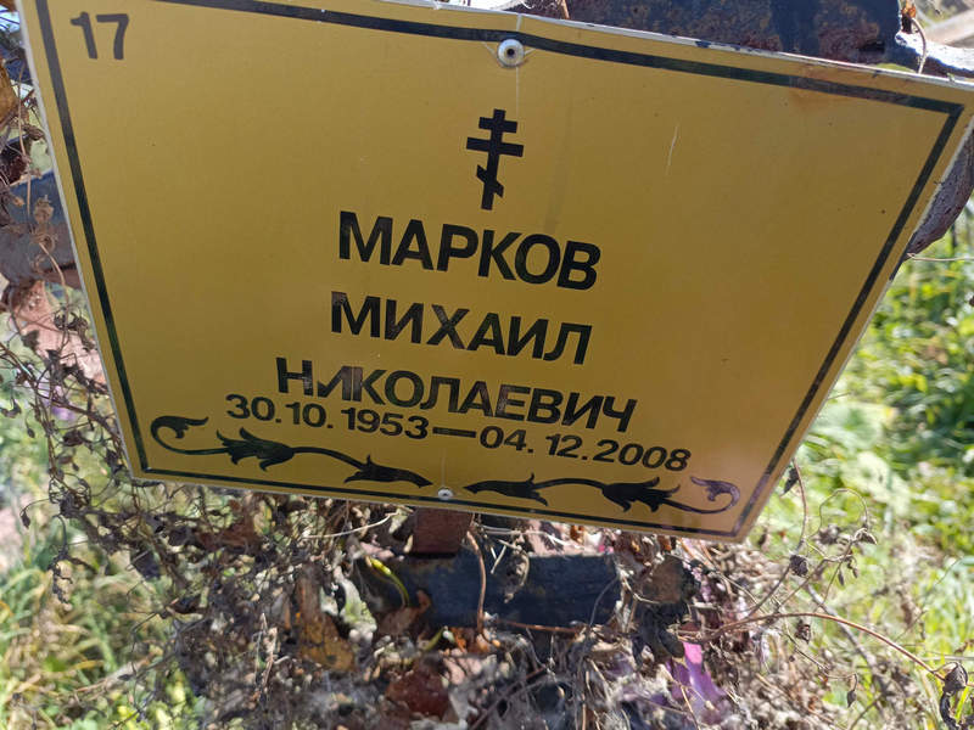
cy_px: 365
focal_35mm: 25
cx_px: 487
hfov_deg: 69.4
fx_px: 703
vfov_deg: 54.9
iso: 110
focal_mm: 4.76
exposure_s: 1/229
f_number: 1.69
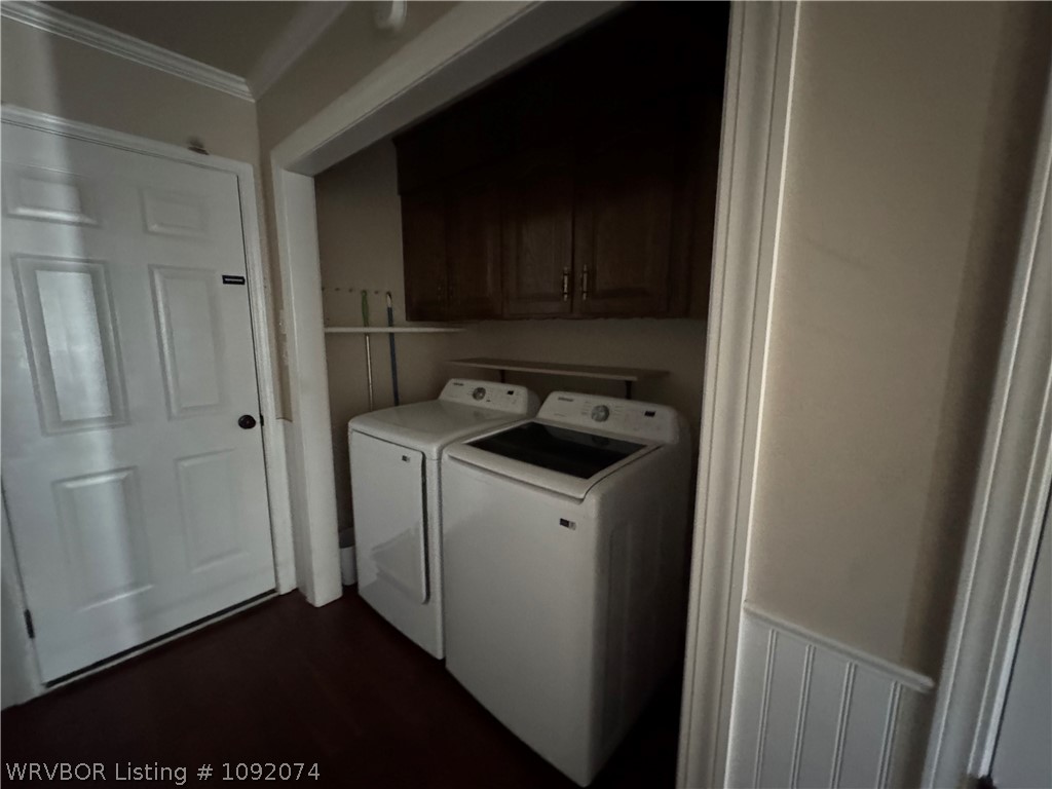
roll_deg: -0.7
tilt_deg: -9.9
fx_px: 425
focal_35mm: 14
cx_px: 526
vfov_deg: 85.7
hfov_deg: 102.1
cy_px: 394
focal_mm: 2.22
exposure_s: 1/30
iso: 2000
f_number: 2.2
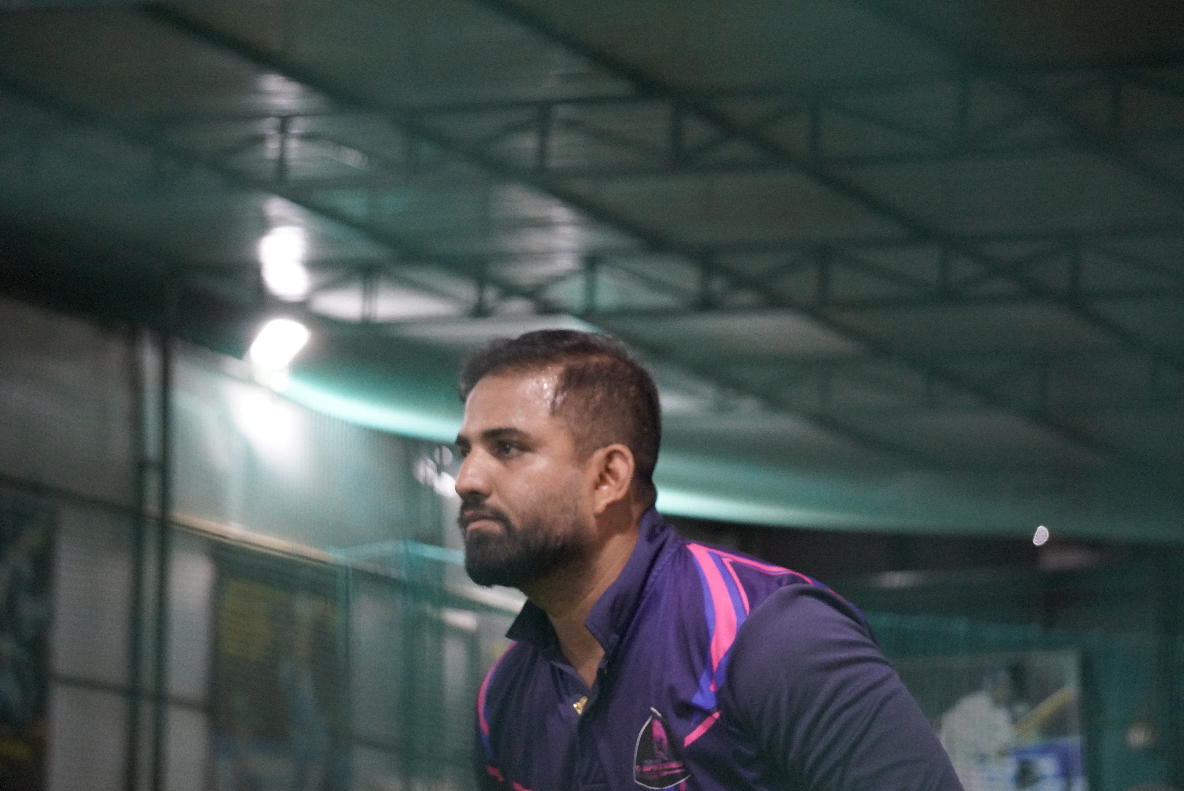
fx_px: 4245
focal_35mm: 129
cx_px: 592
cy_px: 396
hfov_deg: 15.9
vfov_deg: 10.6
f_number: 4.5
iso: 6400
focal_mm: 86
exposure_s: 1/200
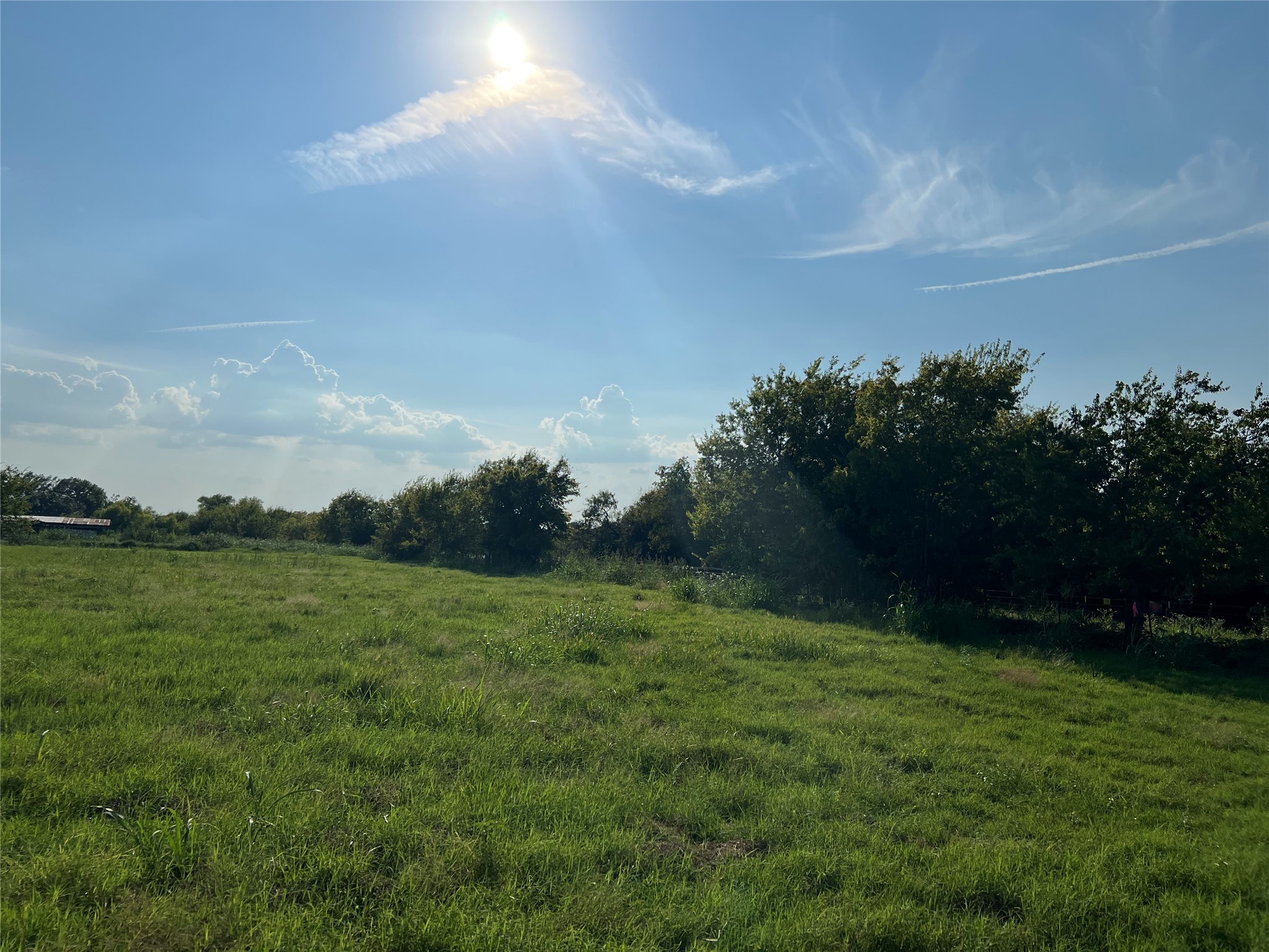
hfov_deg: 67.3
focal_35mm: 26
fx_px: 953
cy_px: 476
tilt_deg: +5.0
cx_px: 634
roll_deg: -2.7
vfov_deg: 53.1
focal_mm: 5.7
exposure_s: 1/16393
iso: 50
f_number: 1.5
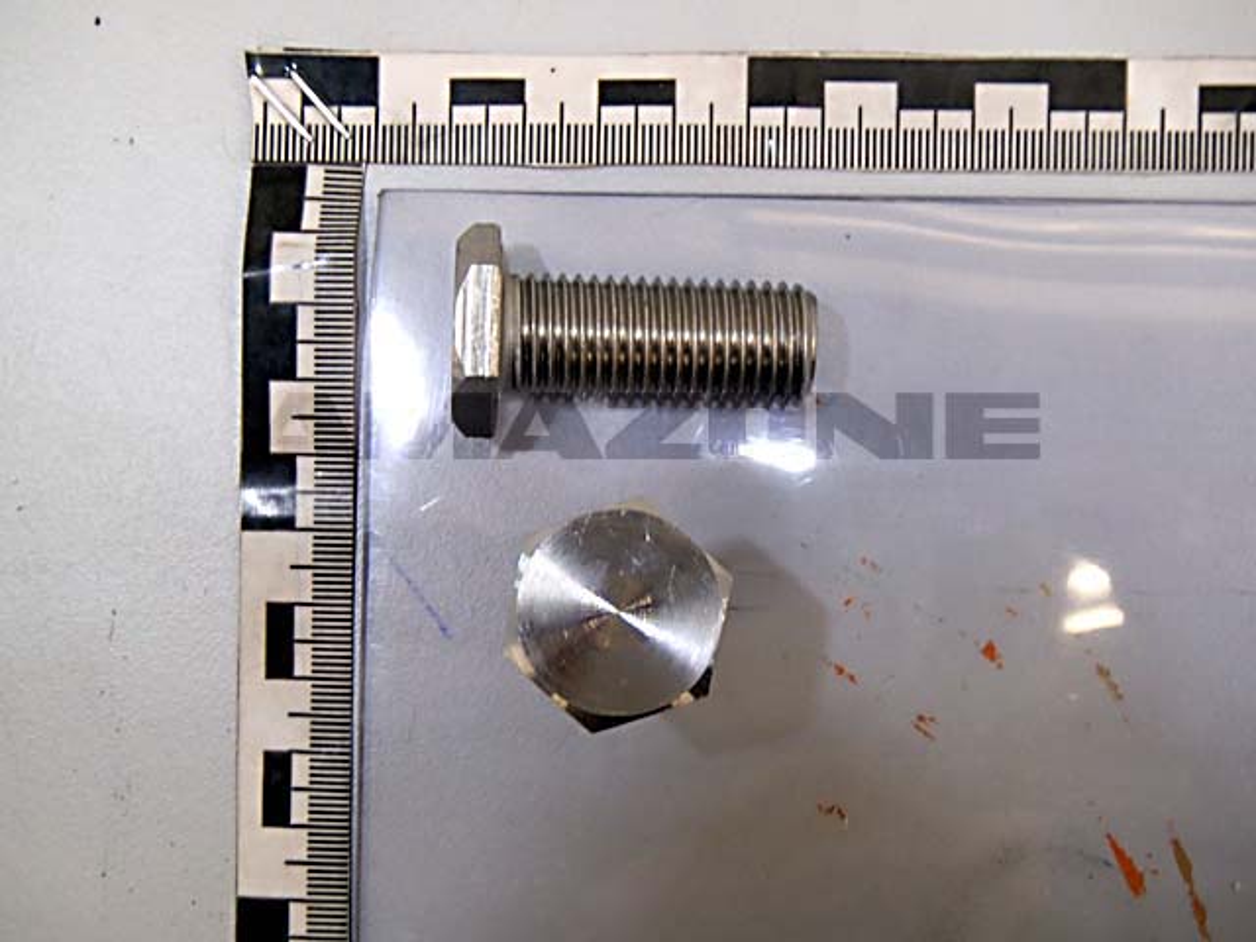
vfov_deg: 24.4
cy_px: 471
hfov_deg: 32.2
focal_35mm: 60
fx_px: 2177
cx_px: 628
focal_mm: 10.73
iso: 400
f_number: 5.3
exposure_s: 1/20
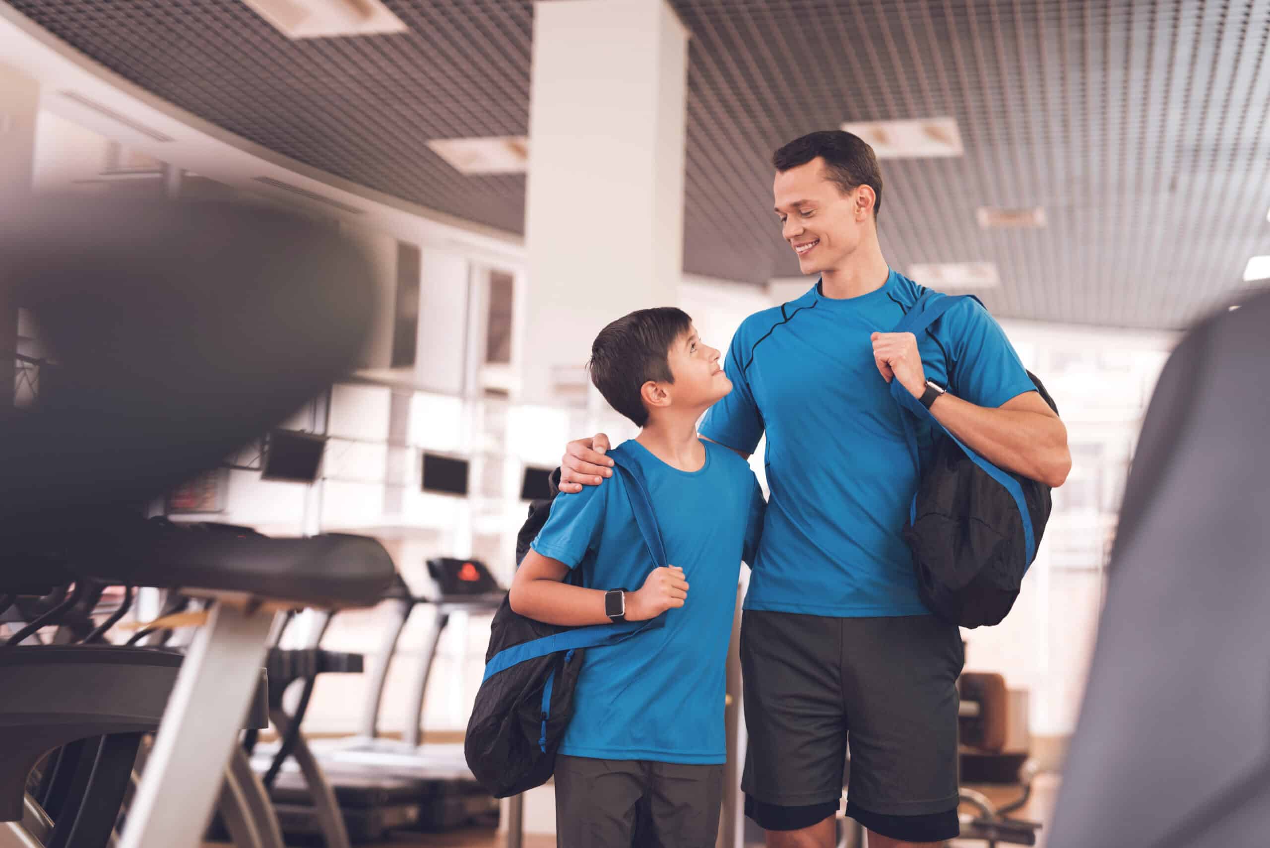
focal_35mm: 50
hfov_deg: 39.6
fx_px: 1764
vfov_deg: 27.0
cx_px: 635
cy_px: 424
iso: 400
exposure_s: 1/125
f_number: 2
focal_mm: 50
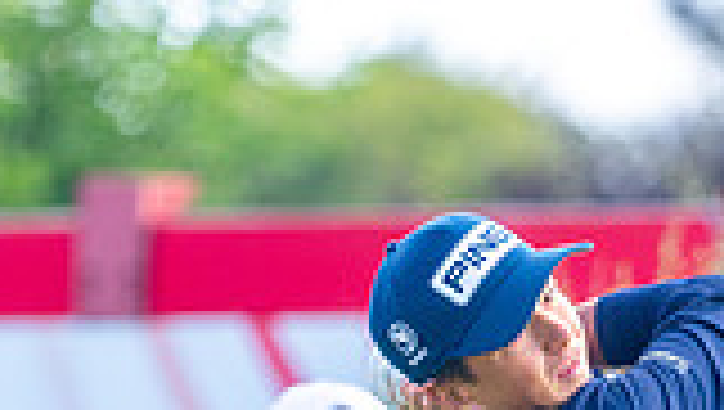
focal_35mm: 1315
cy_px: 906
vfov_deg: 0.9
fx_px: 25274
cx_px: 436
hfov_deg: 1.6
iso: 320
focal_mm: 300
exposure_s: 1/800
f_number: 4
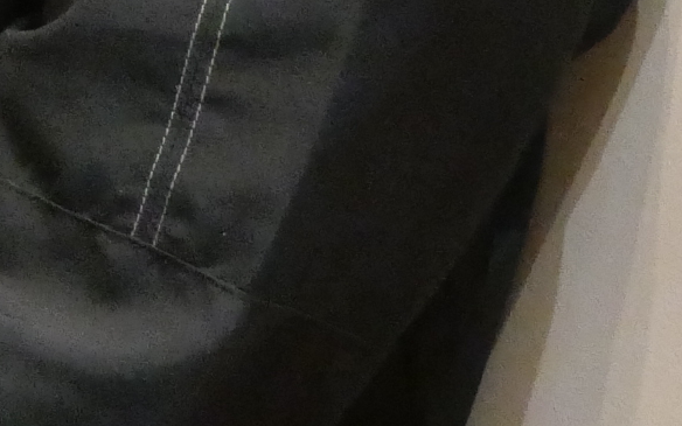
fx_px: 3494
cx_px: -913
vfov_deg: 6.6
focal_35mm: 188
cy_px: -602
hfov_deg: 9.9
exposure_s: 1/125
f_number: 3.6
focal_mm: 14
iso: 3200
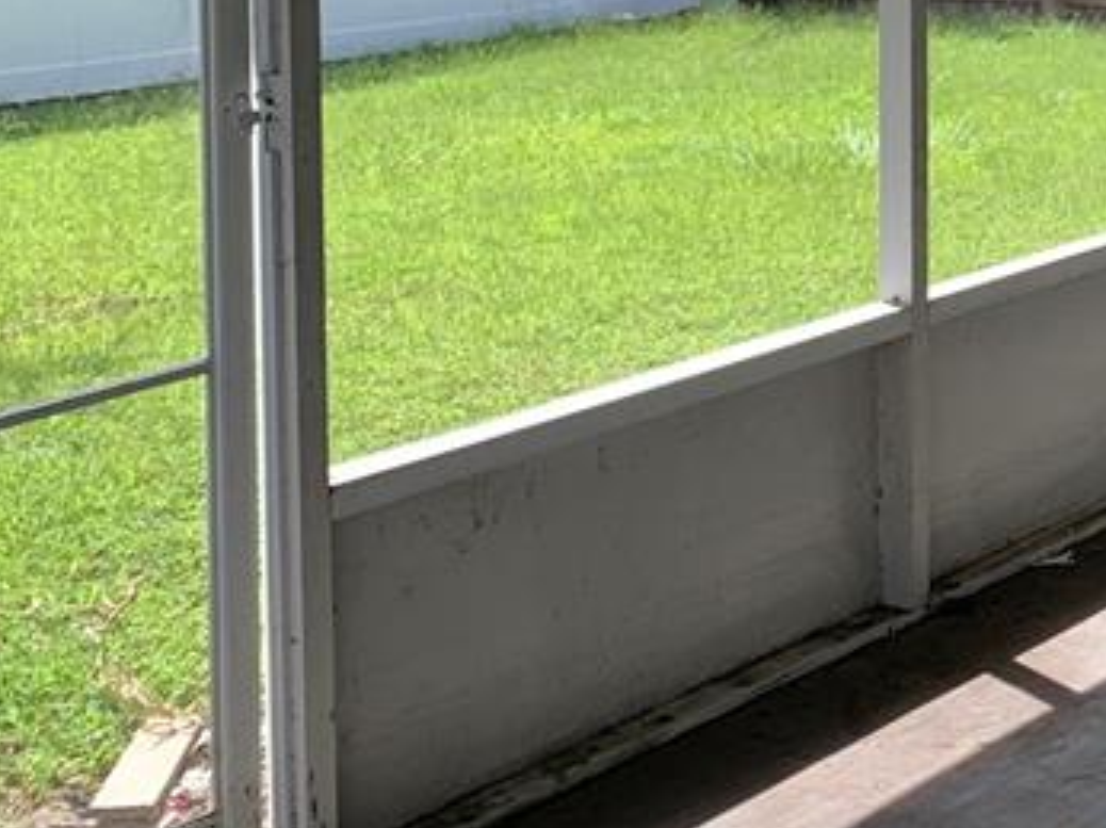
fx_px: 2458
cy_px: -64
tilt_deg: -0.7
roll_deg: -0.6
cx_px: 1416
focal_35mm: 77
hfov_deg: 22.8
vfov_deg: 18.4
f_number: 1.8
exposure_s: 1/259
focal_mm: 4.25
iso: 25
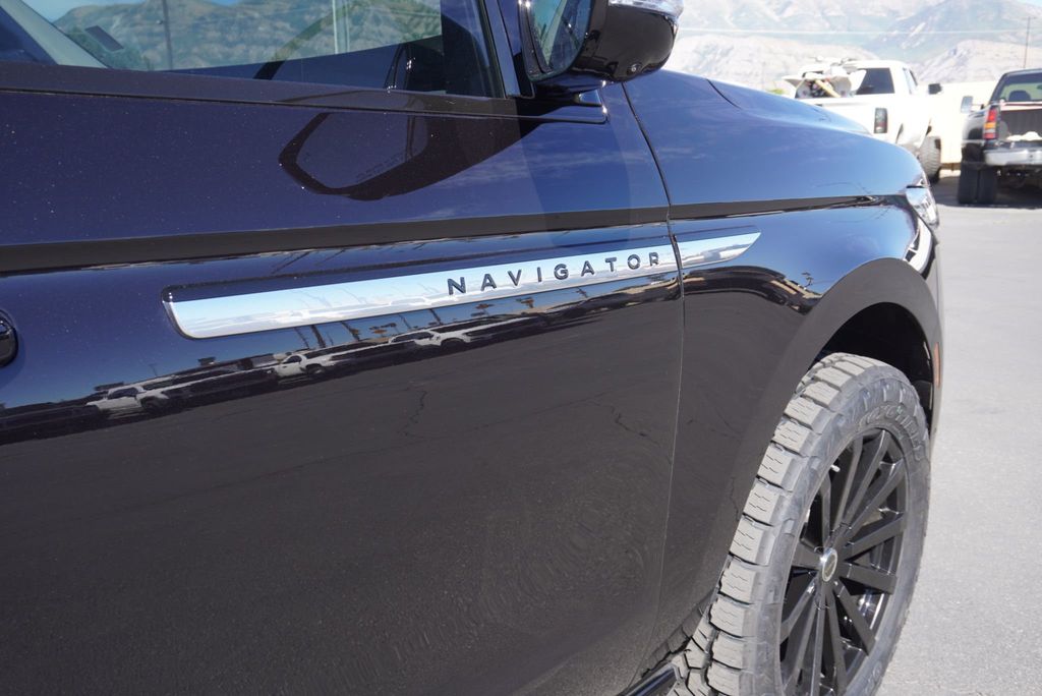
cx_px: 521
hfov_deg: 59.5
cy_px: 348
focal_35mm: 32
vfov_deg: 41.8
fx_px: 912
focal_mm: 21
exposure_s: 1/125
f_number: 5.6
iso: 100
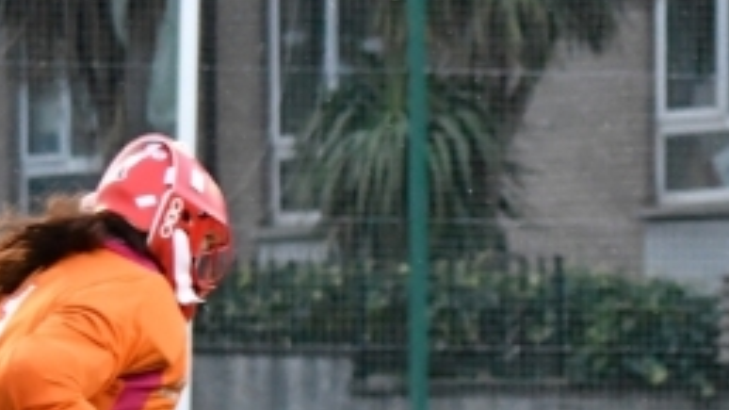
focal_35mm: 558
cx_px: 831
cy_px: 598
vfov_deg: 2.2
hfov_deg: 3.9
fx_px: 10784
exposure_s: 1/800
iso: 4500
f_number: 4.5
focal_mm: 86
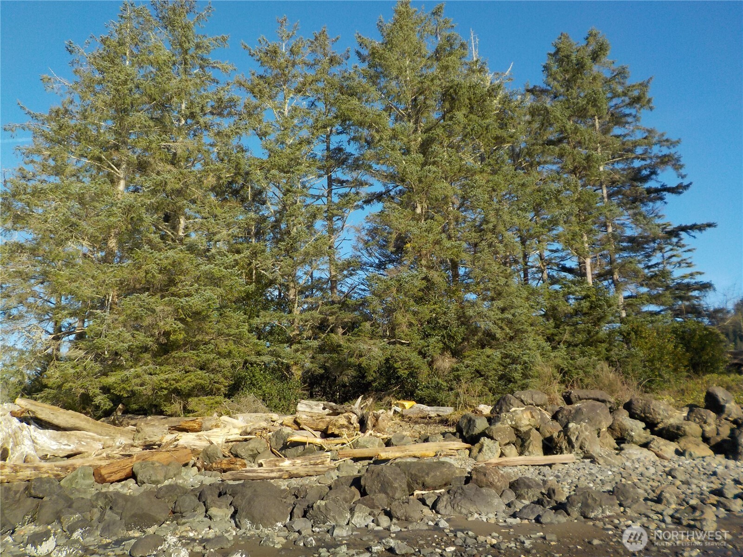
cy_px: 278
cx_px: 372
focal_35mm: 30
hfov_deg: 60.0
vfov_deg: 46.8
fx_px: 644
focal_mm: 4.1
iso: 125
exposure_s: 1/1000
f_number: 3.3
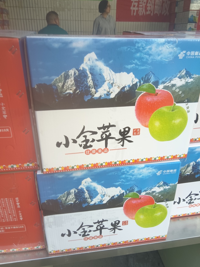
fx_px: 208
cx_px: 100
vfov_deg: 65.3
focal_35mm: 27
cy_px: 134
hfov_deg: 51.3
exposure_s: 1/100
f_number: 2.2
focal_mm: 3.66
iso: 150
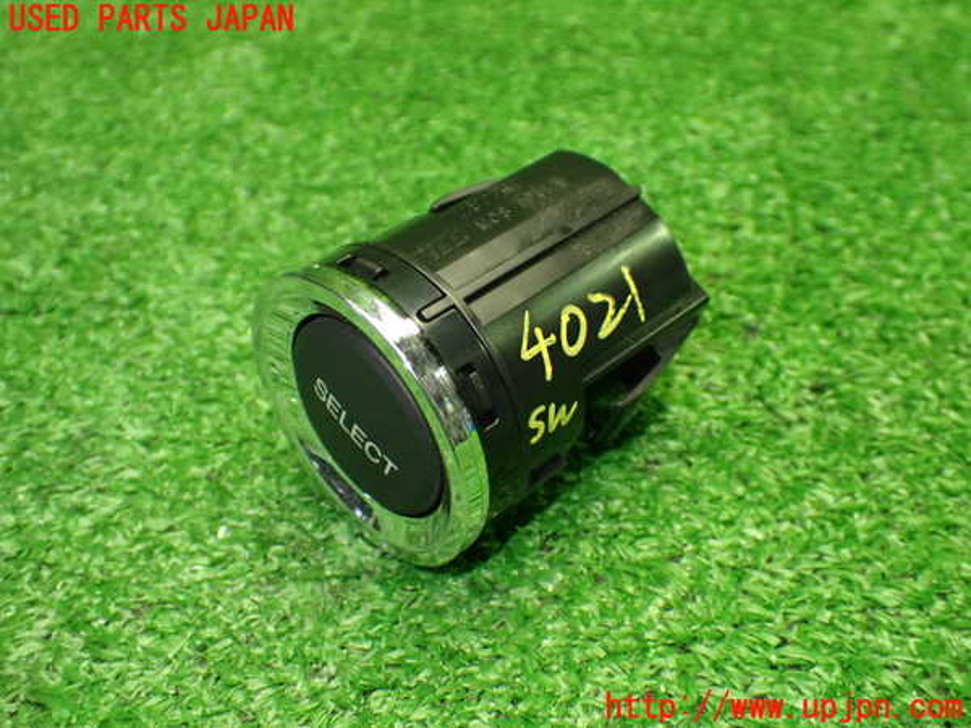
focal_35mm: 41
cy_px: 364
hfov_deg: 45.8
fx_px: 1150
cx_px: 486
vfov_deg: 35.1
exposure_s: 1/100
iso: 800
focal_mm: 7.31
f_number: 2.8
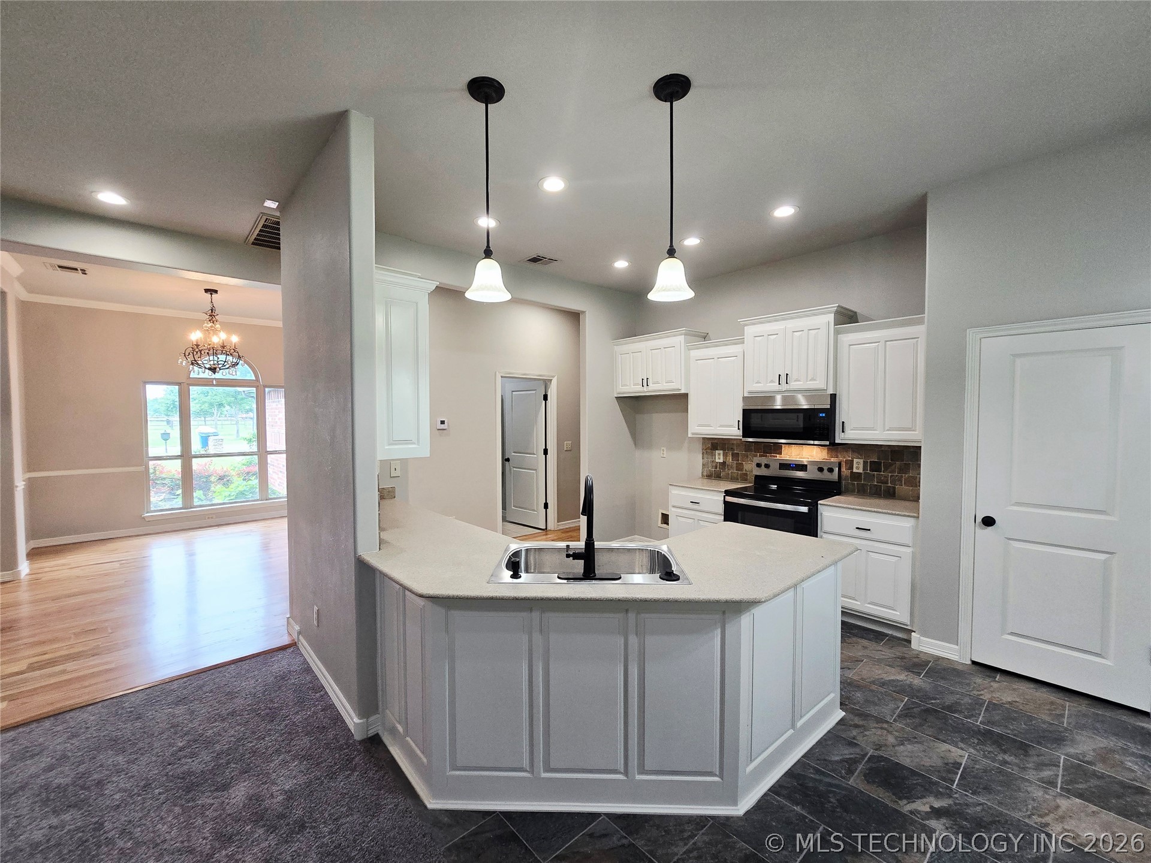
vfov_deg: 89.9
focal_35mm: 13
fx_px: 432
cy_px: 432
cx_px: 576
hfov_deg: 106.2
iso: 100
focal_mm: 2.2
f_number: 2.2
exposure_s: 1/60.2
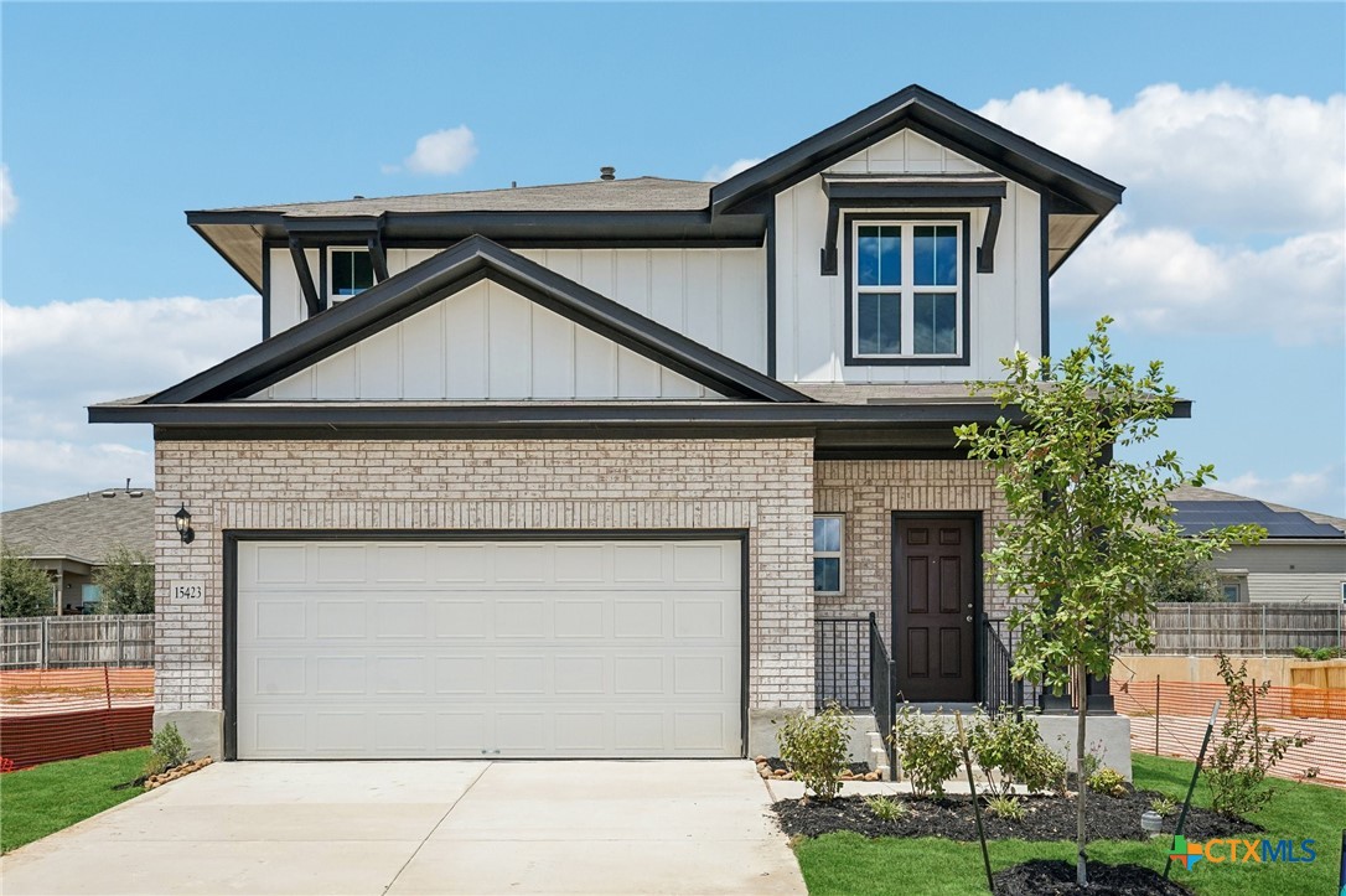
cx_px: 673
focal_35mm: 32
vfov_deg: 41.1
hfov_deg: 58.7
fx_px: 1196
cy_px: 448
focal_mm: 32
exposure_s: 1/800
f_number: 9
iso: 200
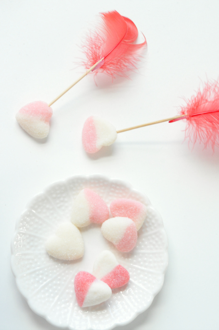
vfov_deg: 26.0
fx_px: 713
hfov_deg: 17.5
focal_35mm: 78
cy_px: 165
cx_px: 110
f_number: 9
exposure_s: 1/100
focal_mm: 52
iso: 1600
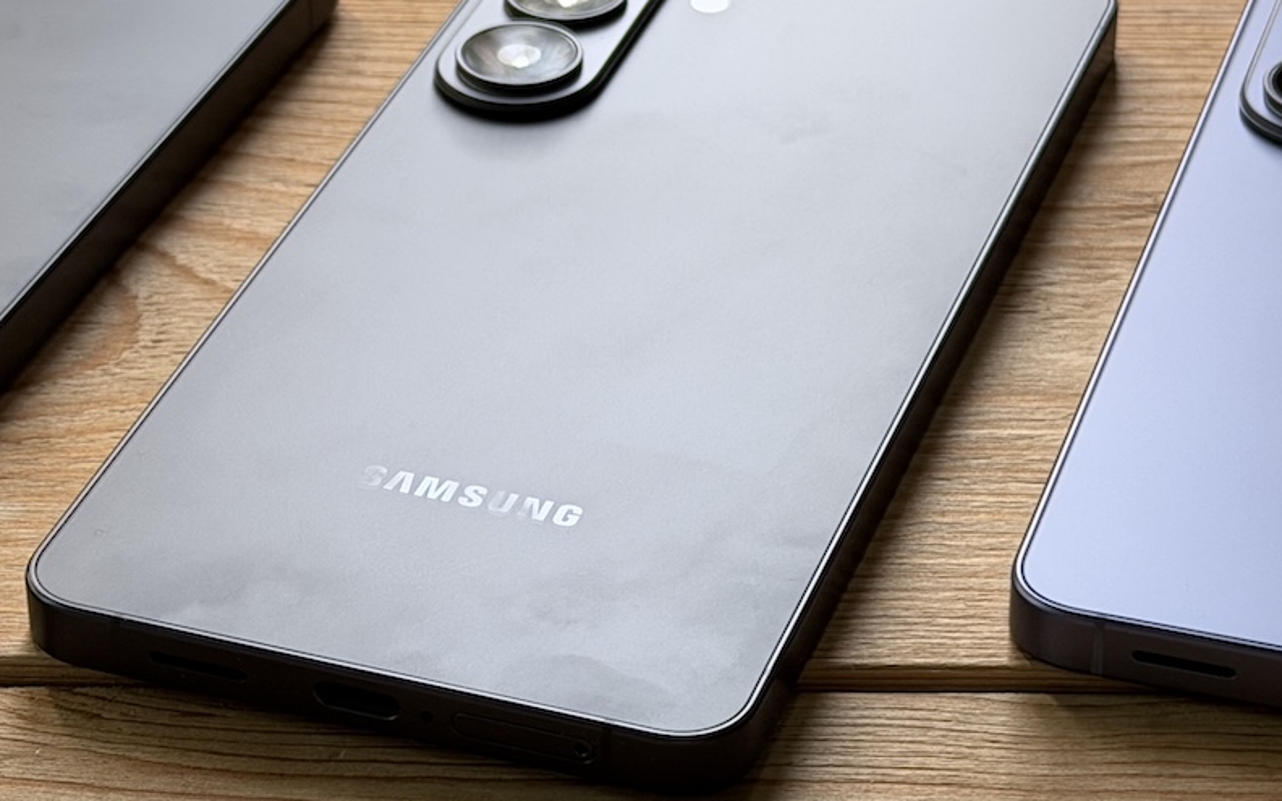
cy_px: 399
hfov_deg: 17.1
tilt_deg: -34.7
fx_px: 4263
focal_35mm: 122
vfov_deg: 10.7
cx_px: 515
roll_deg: +0.7
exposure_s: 1/121
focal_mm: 6.76
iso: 80
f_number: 1.78
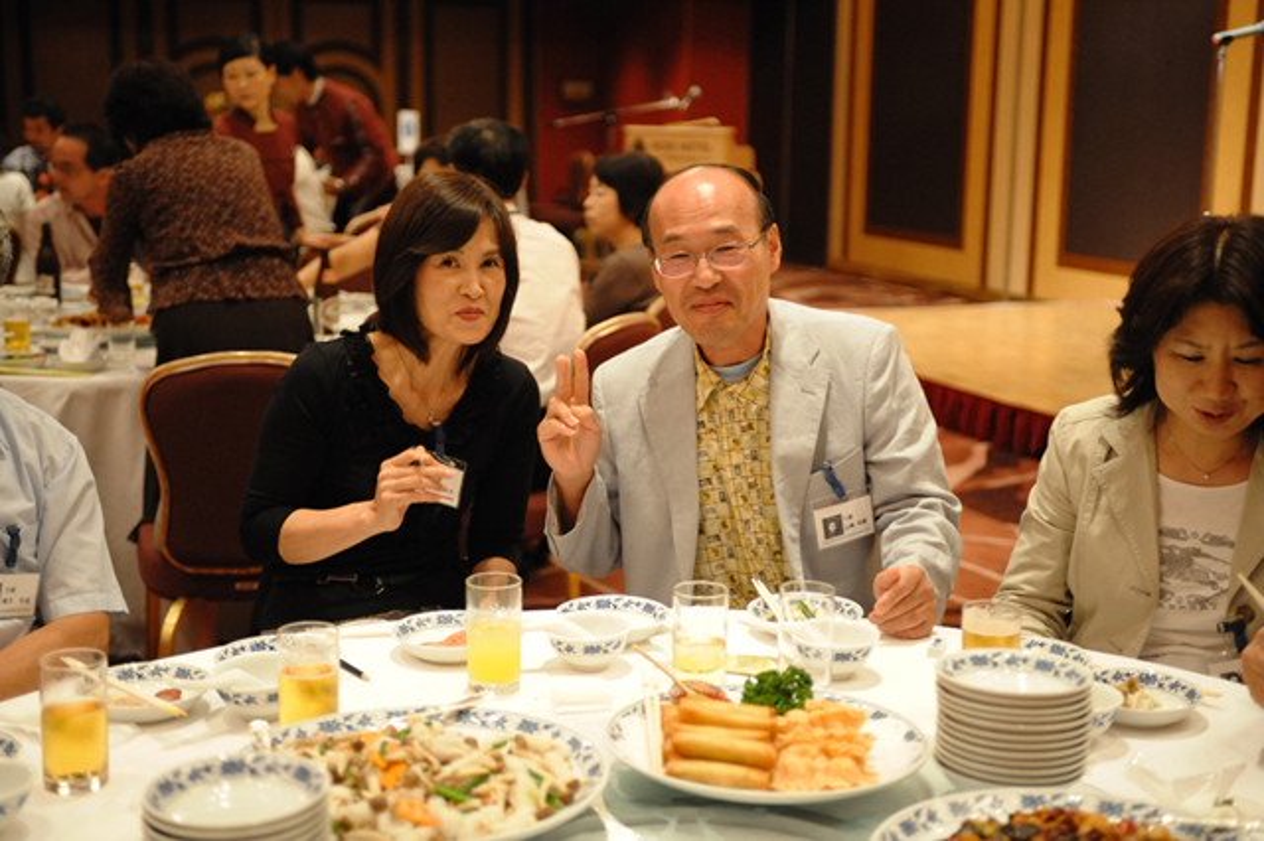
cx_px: 632
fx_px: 1825
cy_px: 420
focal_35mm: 52
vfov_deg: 26.0
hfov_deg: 38.2
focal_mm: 52
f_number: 2.8
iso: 4000
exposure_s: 1/125
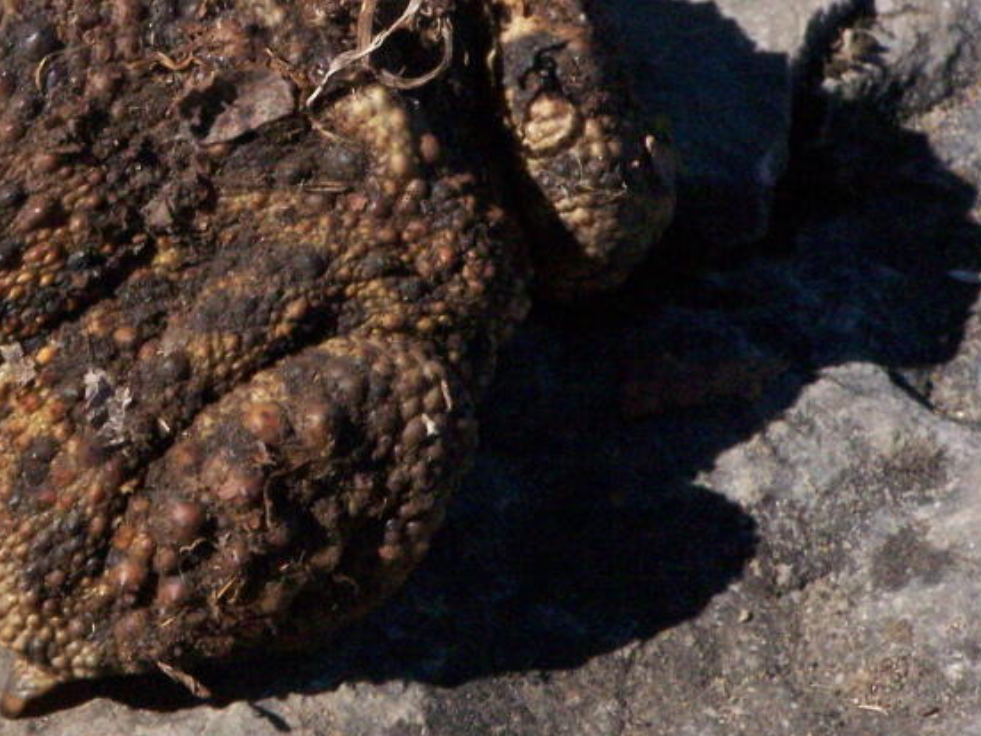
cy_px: 143
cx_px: 93
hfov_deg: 6.3
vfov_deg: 4.7
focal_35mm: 314
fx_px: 8897
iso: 400
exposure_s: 1/1250
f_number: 6.3
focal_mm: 28
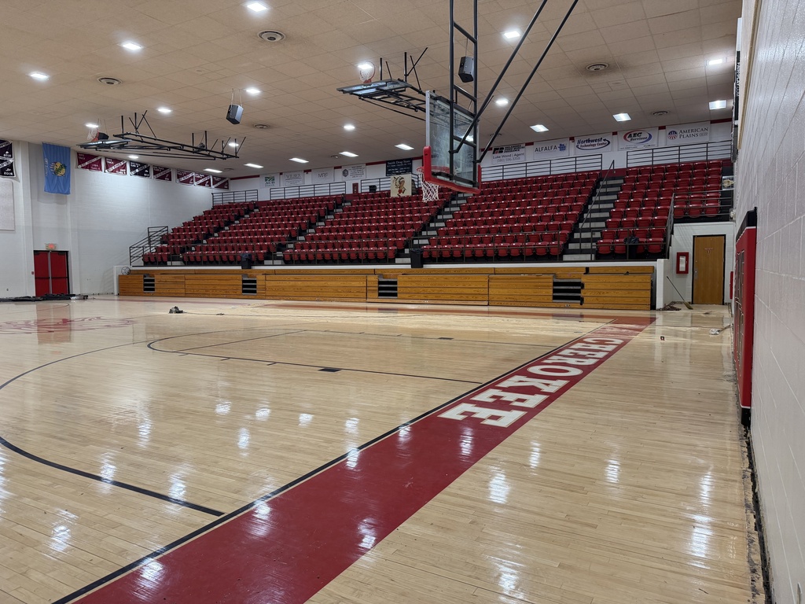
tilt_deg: -3.9
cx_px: 402
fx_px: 558
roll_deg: +0.5
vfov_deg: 56.8
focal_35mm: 24
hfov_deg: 71.6
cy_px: 302
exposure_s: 1/120
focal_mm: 6.76
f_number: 1.78
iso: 160
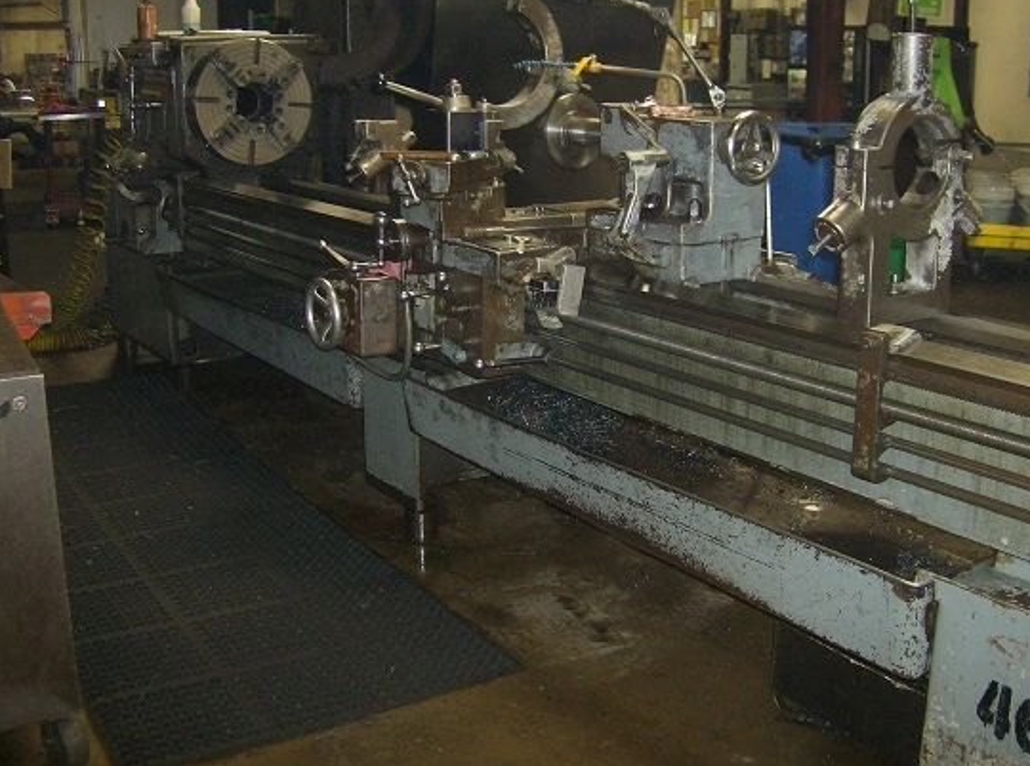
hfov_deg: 46.9
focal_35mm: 40
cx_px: 540
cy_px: 342
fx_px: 1187
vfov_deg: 35.8
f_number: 2.8
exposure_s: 1/60
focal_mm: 6
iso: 200
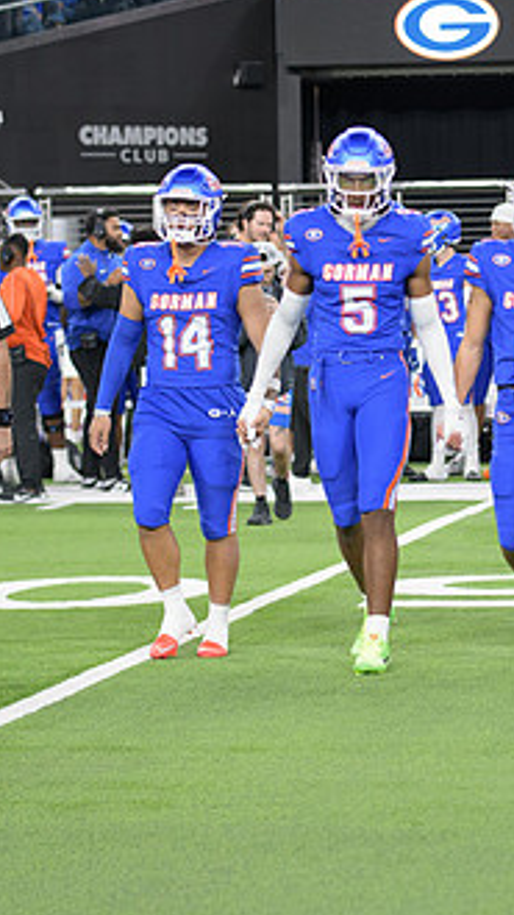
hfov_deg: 7.1
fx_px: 4120
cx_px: 458
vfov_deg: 12.7
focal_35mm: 170
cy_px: 407
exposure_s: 1/400
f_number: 2.8
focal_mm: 92
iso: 1000
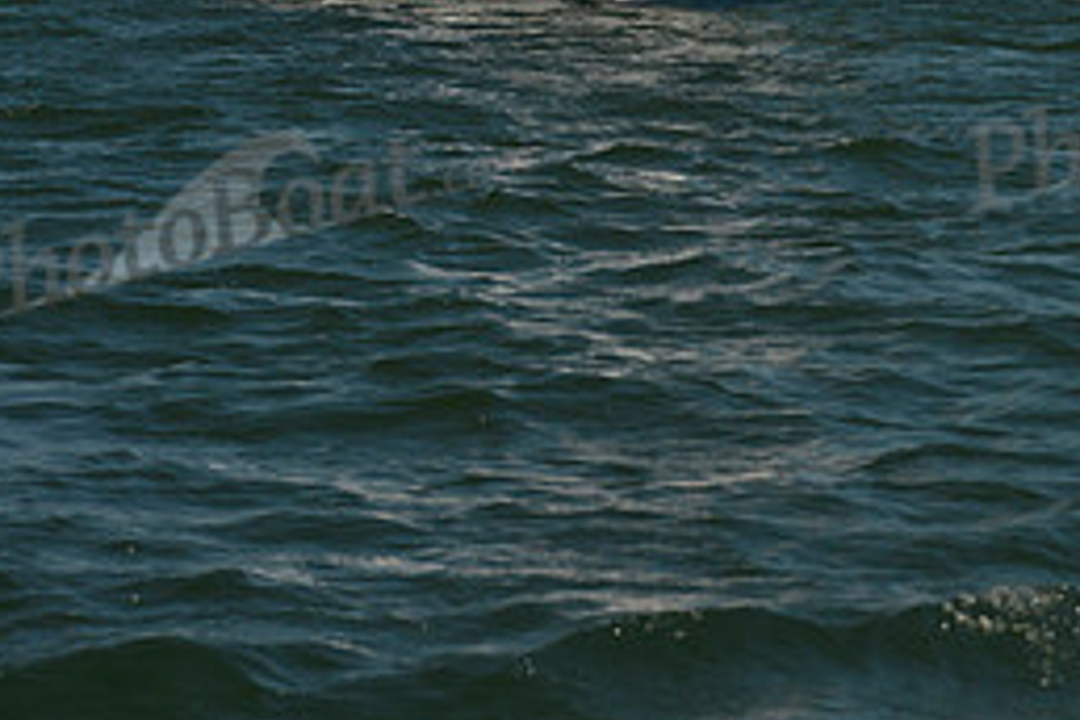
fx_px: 5400
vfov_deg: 7.4
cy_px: -481
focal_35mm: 180
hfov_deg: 11.4
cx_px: 751
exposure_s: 1/800
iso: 280
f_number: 7.1
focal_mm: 80
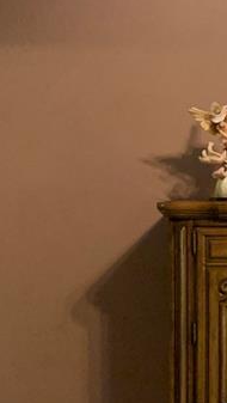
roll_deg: -0.6
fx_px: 919
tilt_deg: -2.1
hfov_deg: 12.6
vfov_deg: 24.6
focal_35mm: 86
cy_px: 264
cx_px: 438
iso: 500
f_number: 1.8
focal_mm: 4.25
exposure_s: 1/30
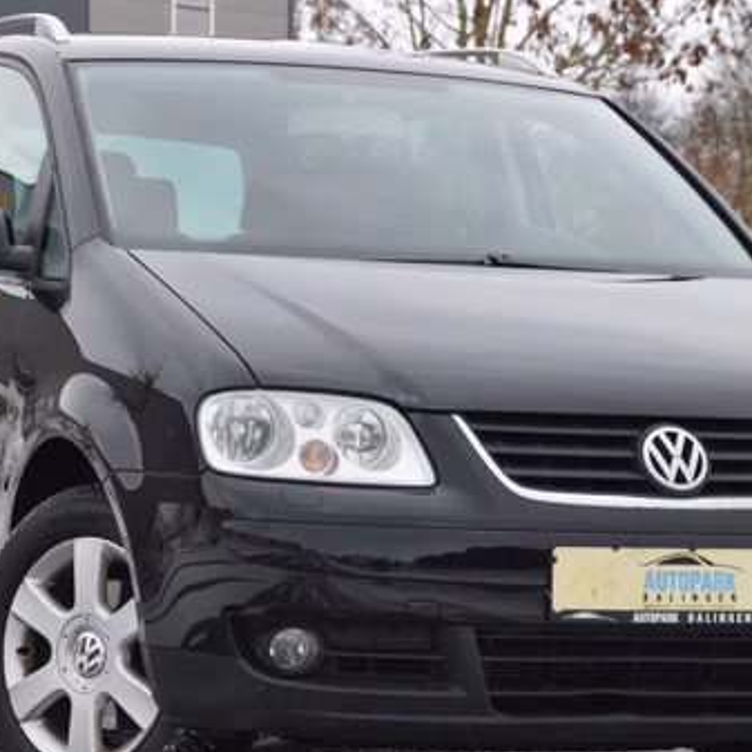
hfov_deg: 13.8
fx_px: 3097
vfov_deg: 13.8
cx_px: 341
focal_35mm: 126
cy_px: 471
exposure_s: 1/125
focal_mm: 52
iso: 200
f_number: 5.6
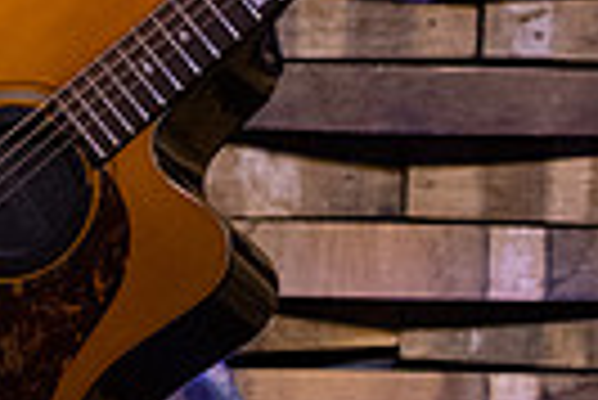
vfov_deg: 1.6
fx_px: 14284
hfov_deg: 2.4
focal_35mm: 859
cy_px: -74
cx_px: 76
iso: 6400
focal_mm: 191
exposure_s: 1/200
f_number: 6.3
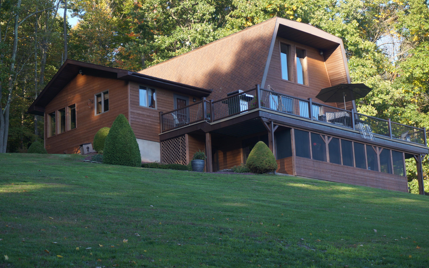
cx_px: 215
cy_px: 136
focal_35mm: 77
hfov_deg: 26.8
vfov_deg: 16.9
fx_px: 900
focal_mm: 50
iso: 250
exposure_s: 1/160
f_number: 5.6
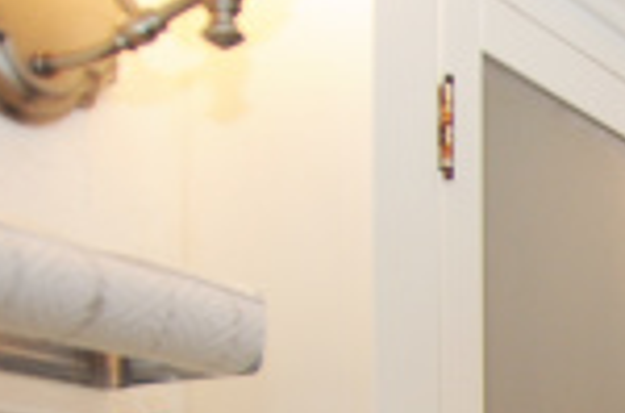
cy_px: 866
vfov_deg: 14.2
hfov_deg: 19.0
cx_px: 1171
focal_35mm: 77
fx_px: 1333
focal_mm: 12
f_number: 4
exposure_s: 1/60
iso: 200
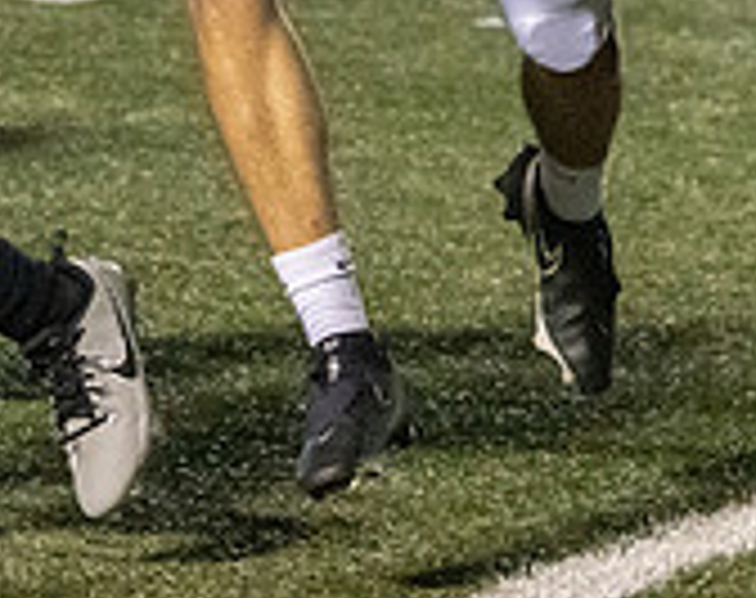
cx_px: -458
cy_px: -248
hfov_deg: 3.9
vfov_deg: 3.1
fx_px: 11008
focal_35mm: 494
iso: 20000
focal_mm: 100
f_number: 5.6
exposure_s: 1/1000
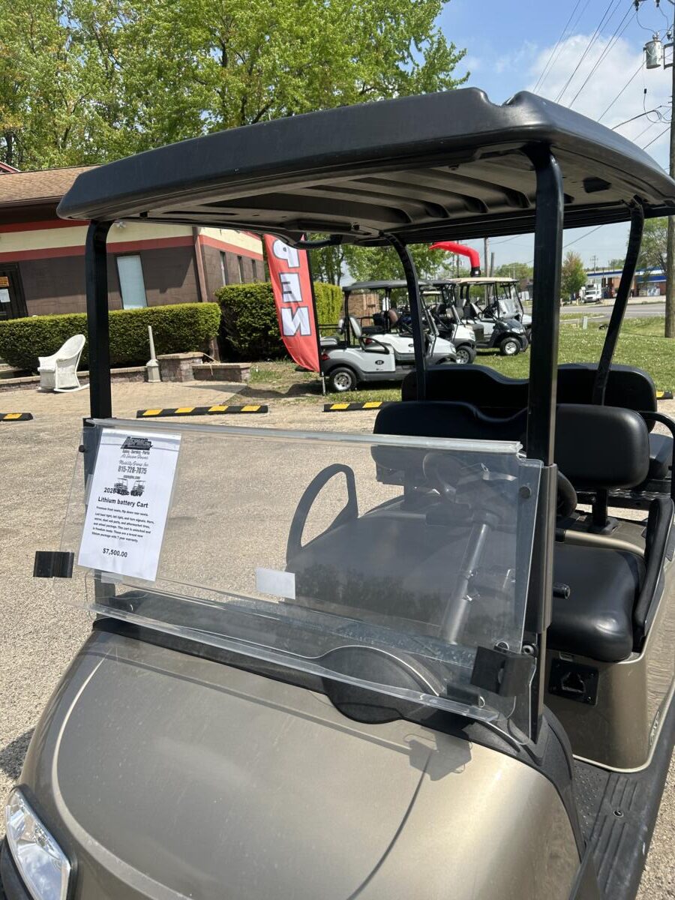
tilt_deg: -15.0
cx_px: 338
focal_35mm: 26
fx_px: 676
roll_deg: +3.6
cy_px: 450
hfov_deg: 53.1
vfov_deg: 67.3
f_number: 1.5
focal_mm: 5.7
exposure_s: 1/3460
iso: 50
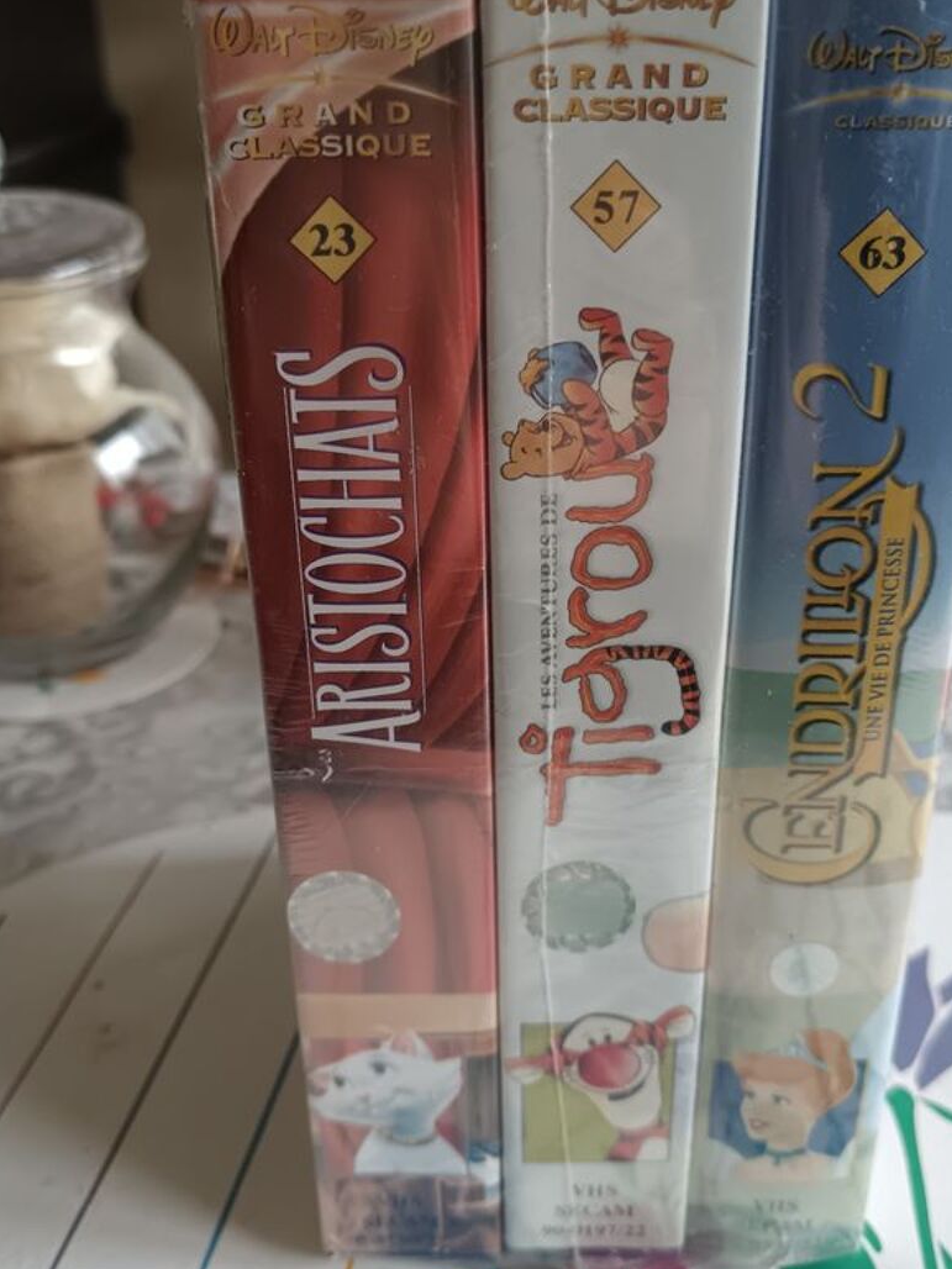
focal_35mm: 35
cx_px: 496
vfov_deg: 52.6
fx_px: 1283
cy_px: 643
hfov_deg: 40.7
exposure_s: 1/50
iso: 950
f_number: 1.9
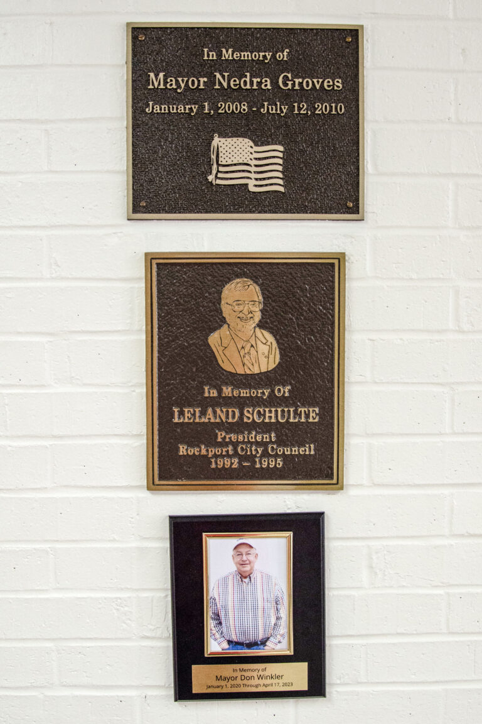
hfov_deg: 36.9
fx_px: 723
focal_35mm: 36
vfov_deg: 53.1
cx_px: 241
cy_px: 362
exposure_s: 1/100
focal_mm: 24
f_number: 5
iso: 1250
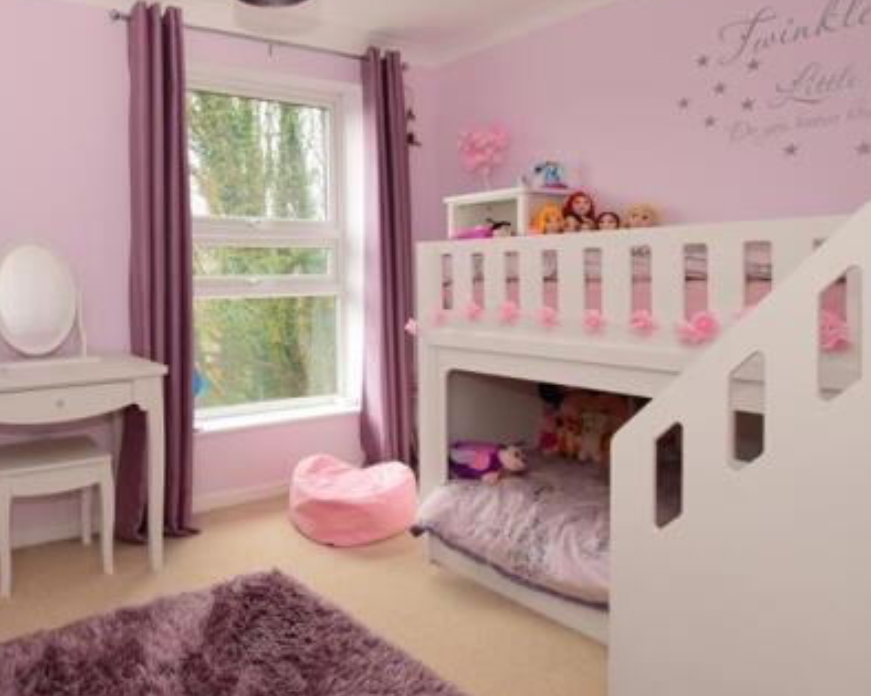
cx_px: 245
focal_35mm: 26
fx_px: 664
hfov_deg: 63.5
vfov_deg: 54.9
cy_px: 280
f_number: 7.1
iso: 400
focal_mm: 11
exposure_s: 1/15
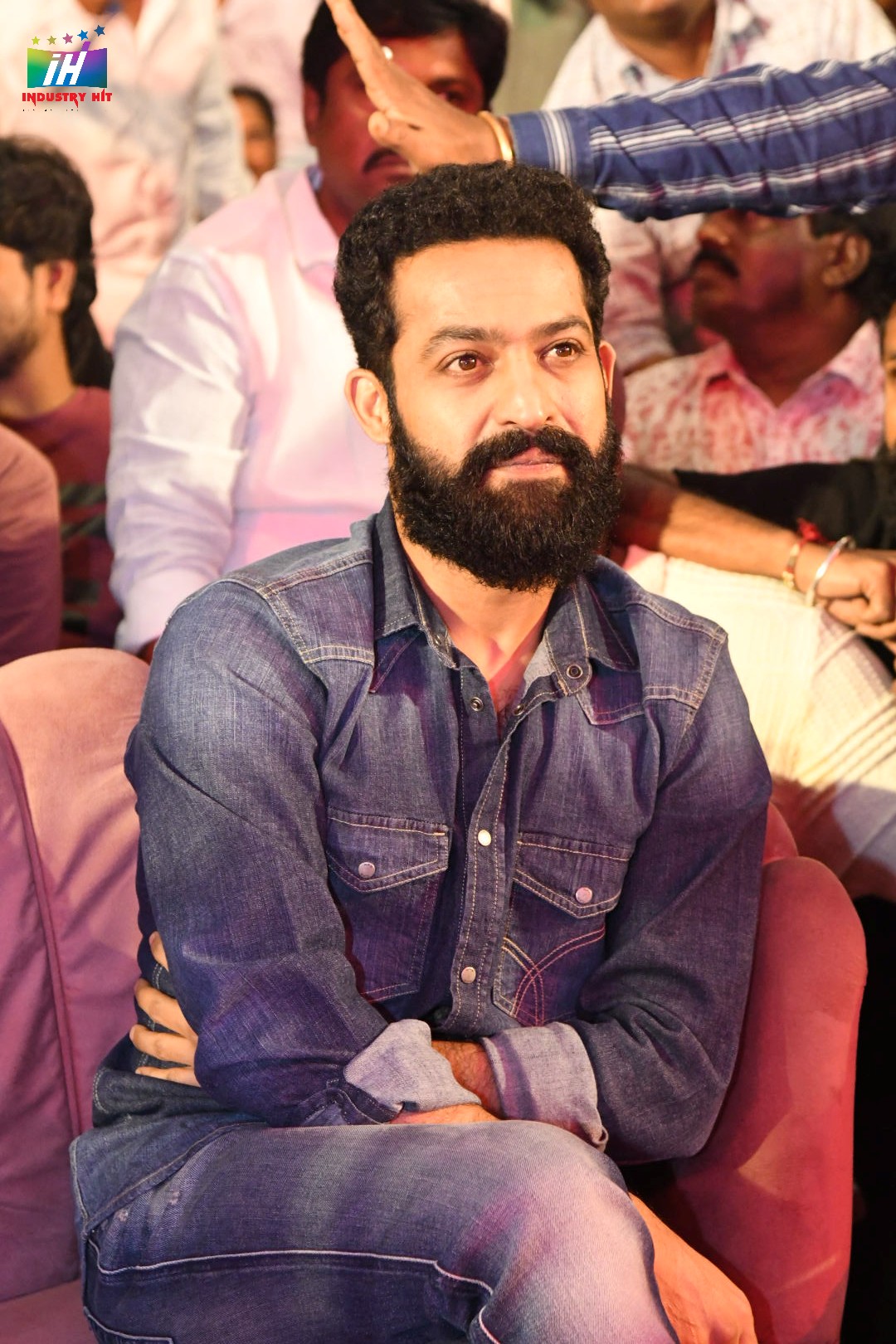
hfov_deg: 12.2
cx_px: 448
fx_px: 4181
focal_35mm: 112
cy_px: 672
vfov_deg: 18.3
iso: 5000
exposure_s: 1/125
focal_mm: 75
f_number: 5
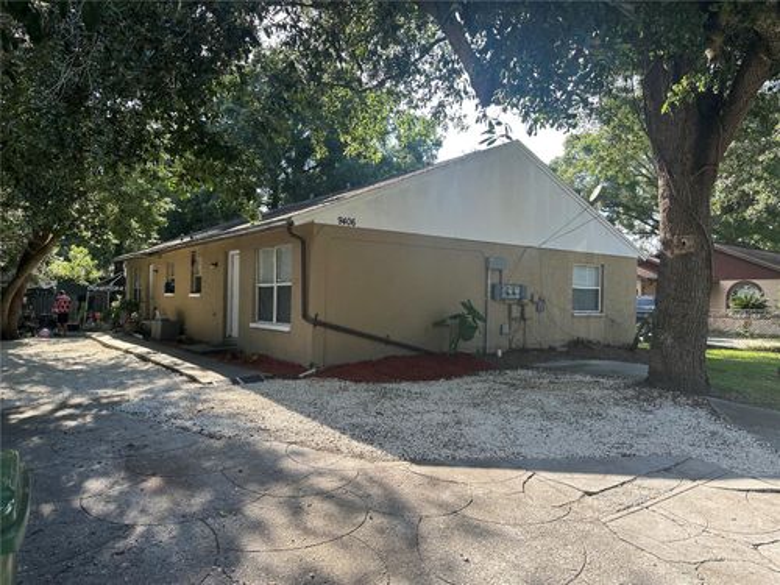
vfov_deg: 56.8
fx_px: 541
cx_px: 390
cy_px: 292
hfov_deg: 71.6
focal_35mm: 24
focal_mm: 6.86
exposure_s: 1/750
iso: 80
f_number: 1.78
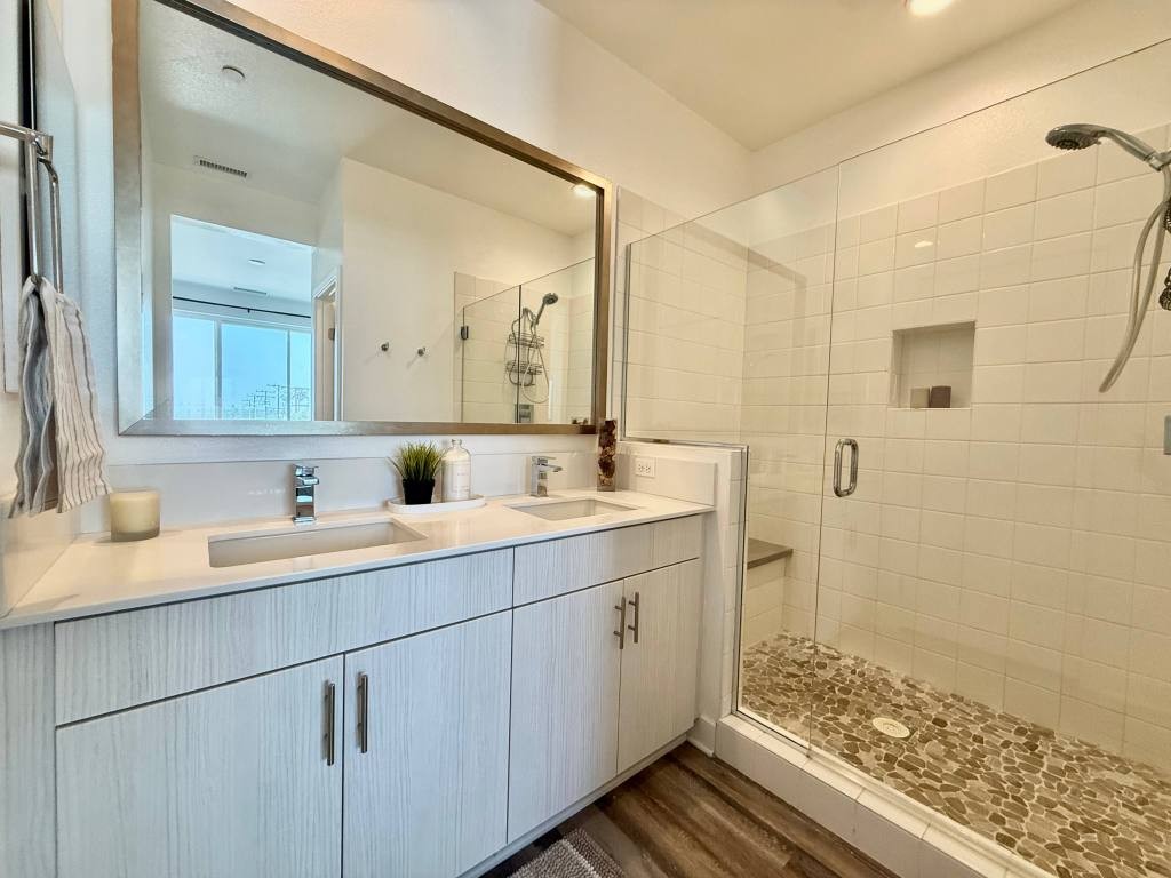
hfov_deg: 102.1
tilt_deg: -0.8
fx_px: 474
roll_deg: -1.8
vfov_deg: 85.7
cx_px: 586
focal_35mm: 14
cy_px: 439
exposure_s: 1/120
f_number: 2.2
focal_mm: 2.22
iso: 160
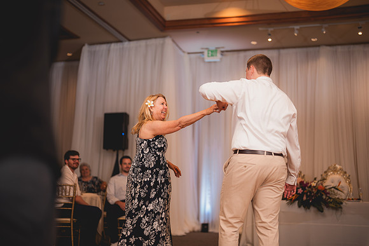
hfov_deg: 39.6
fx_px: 513
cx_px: 184
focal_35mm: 50
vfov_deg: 27.0
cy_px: 123
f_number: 1.2
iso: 80
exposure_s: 1/250
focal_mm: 50
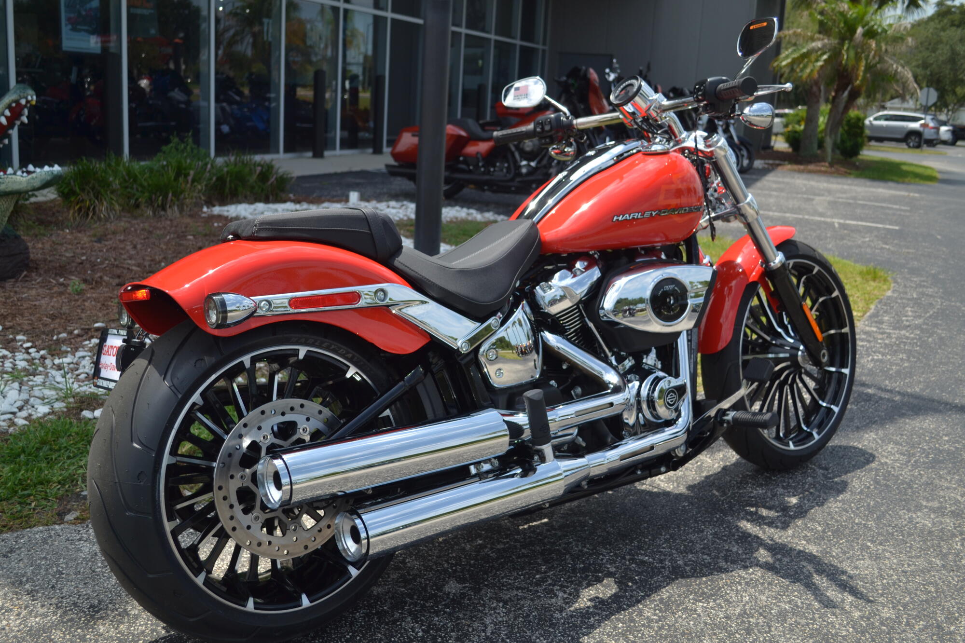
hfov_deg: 53.1
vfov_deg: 36.9
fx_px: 965
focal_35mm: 36
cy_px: 322
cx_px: 482
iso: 100
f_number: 4
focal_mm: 24
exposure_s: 1/640
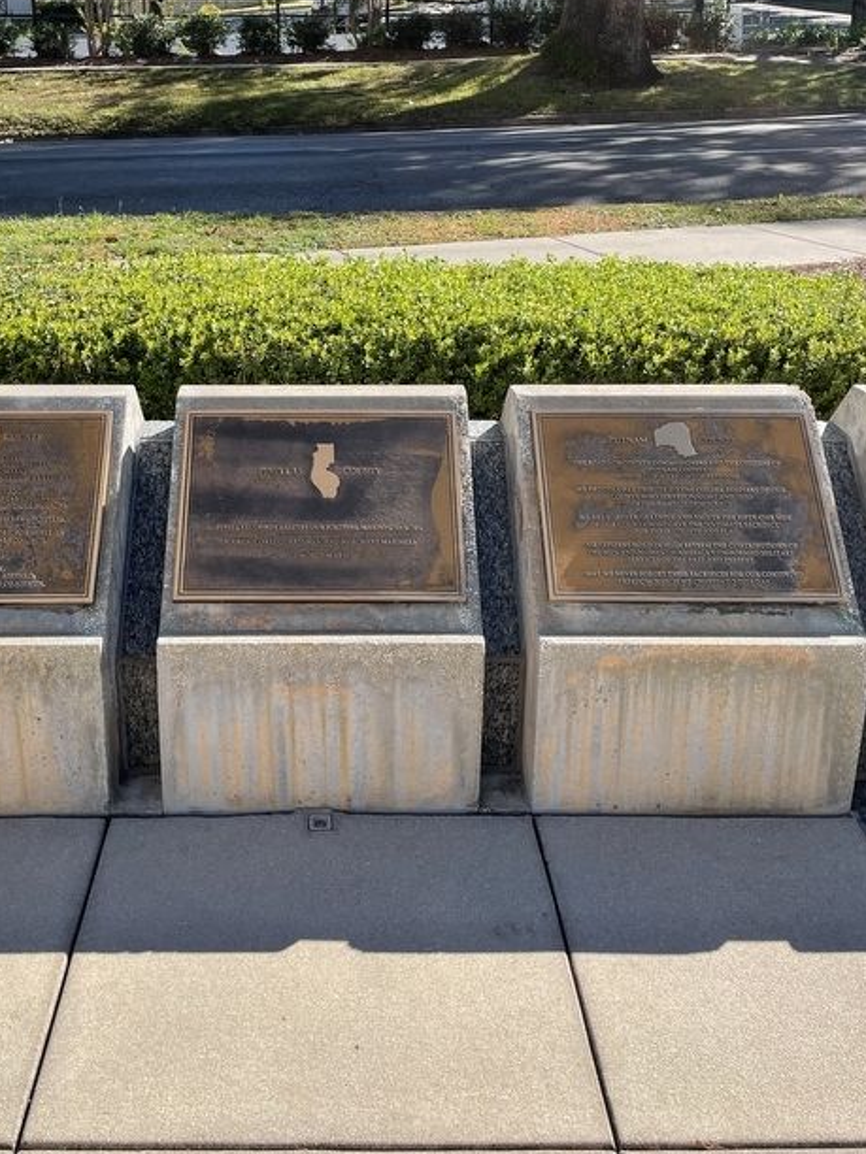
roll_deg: +1.8
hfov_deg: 41.4
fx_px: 1134
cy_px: 422
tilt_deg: -17.0
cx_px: 317
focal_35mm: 34
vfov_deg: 53.3
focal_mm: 4.2
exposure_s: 1/1575
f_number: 1.6
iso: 32
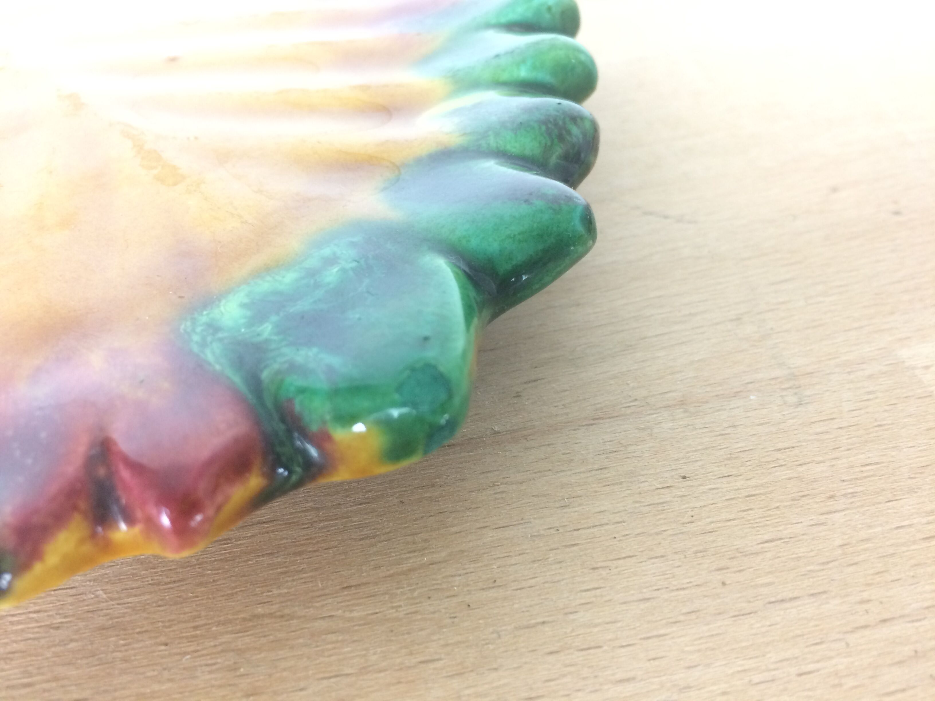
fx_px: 783
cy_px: 350
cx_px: 468
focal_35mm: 29
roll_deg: +1.6
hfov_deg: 61.7
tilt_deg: -42.3
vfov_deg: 48.2
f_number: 2.2
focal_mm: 4.15
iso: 160
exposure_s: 1/33
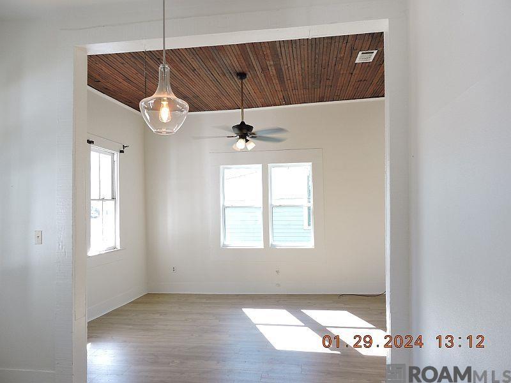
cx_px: 256
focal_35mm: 24
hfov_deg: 71.6
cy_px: 192
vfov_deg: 56.8
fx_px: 354
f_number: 3.3
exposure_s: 1/40
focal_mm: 4.3
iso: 100
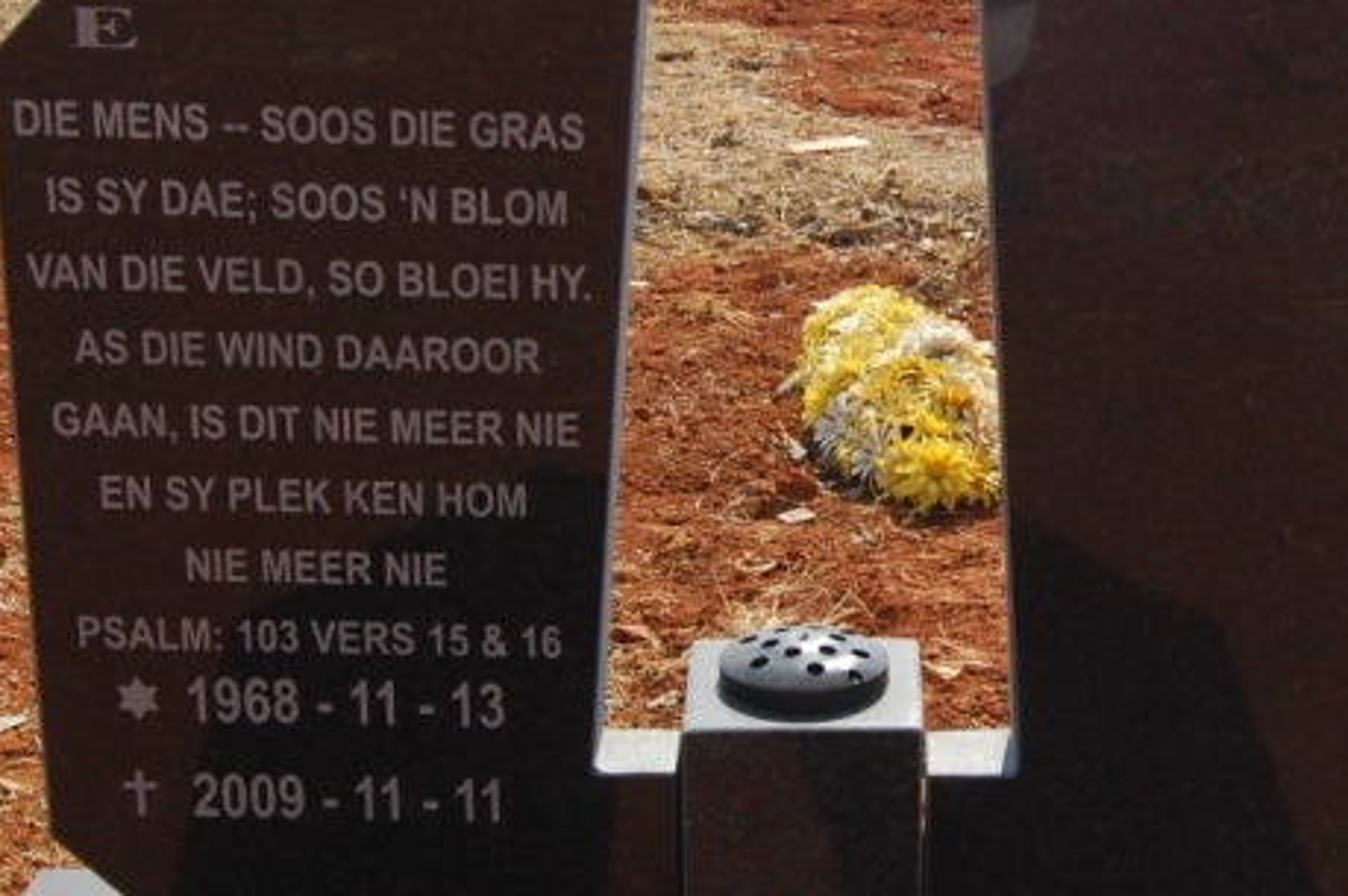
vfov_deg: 15.6
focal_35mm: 87
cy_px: 322
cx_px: 1007
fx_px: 3254
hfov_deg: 23.2
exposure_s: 1/800
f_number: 7.1
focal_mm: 26
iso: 400
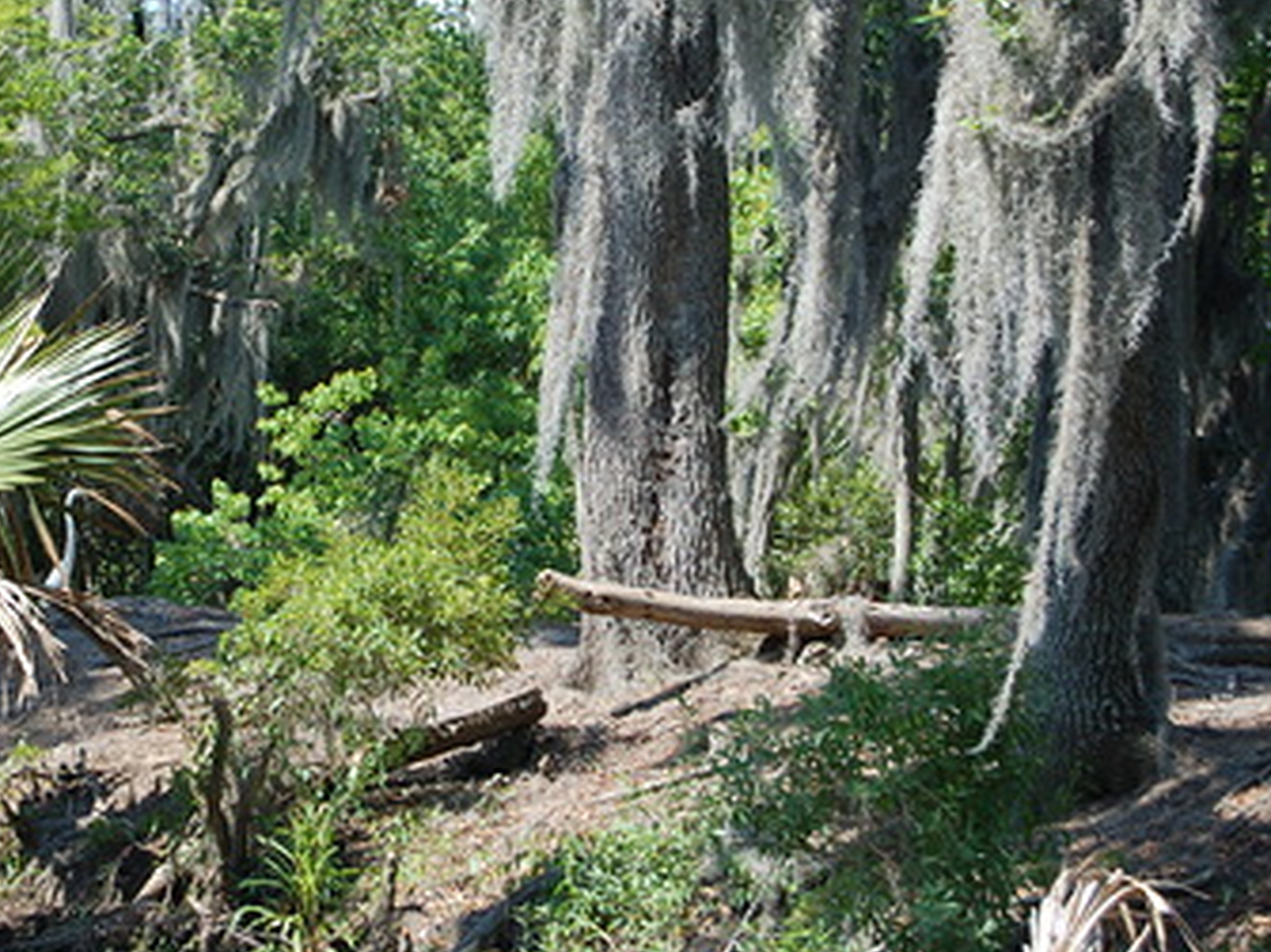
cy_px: 283
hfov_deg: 13.8
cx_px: 212
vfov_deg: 10.4
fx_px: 5207
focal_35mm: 142
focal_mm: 55
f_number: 7.1
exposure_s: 1/200
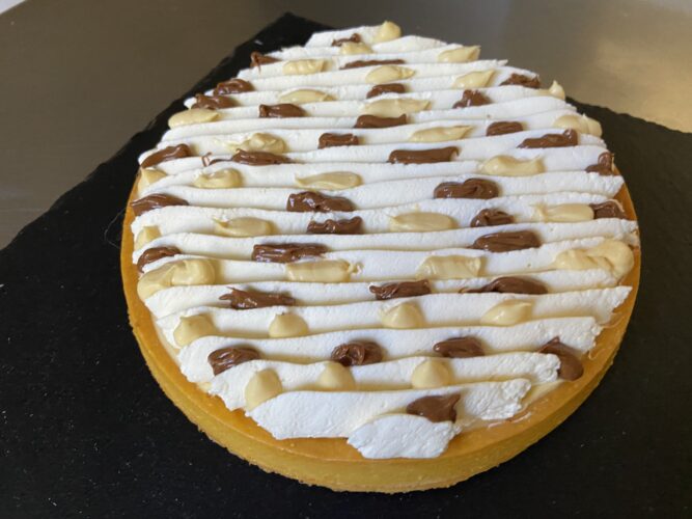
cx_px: 346
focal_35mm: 26
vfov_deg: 53.0
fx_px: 520
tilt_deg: -56.3
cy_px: 260
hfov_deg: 67.3
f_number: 1.8
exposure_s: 1/60
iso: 200
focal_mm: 4.25
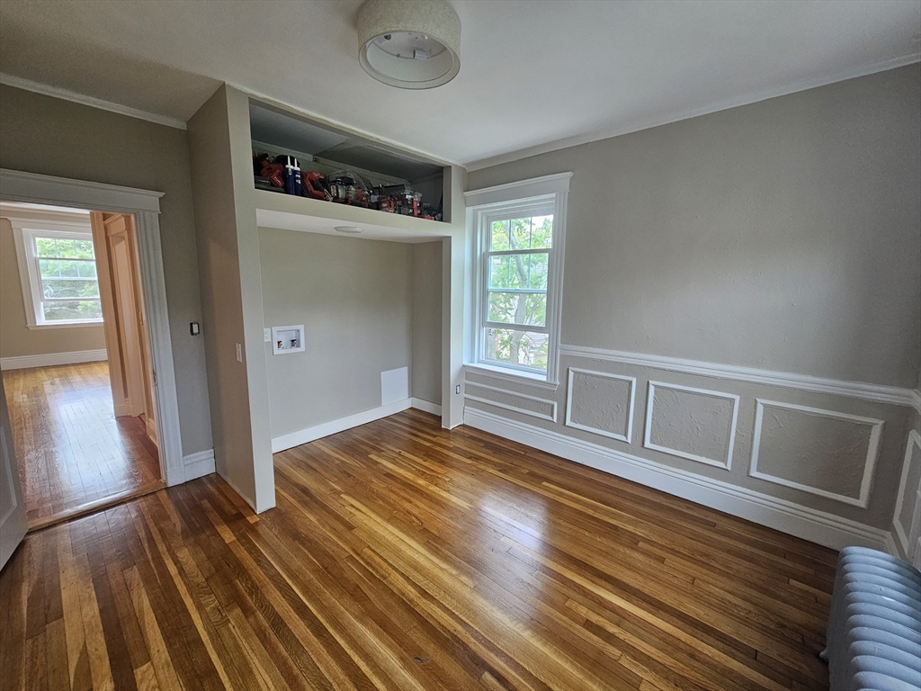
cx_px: 460
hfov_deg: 106.2
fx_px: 346
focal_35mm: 13
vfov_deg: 89.9
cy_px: 346
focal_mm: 2.2
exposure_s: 1/60
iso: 160
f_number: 2.2
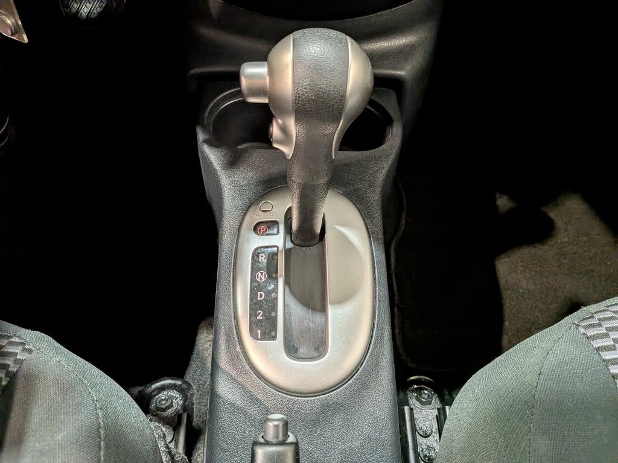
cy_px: 232
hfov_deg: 71.6
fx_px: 428
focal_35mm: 24
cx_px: 309
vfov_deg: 56.8
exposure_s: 1/120
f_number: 1.7
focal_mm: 4.53
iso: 40
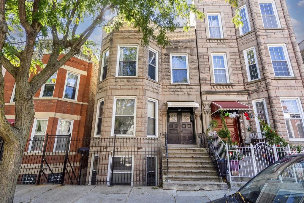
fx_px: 152
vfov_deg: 67.4
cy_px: 102
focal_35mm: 18
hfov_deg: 90.0
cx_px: 152
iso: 100
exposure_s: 1/60
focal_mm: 18
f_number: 10
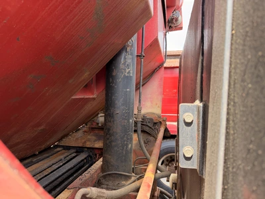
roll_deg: +0.7
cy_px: 100
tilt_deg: -2.5
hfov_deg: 71.6
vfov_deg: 56.8
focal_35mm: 24
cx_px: 132
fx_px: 184
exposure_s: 1/251
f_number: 1.78
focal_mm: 6.76
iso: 80
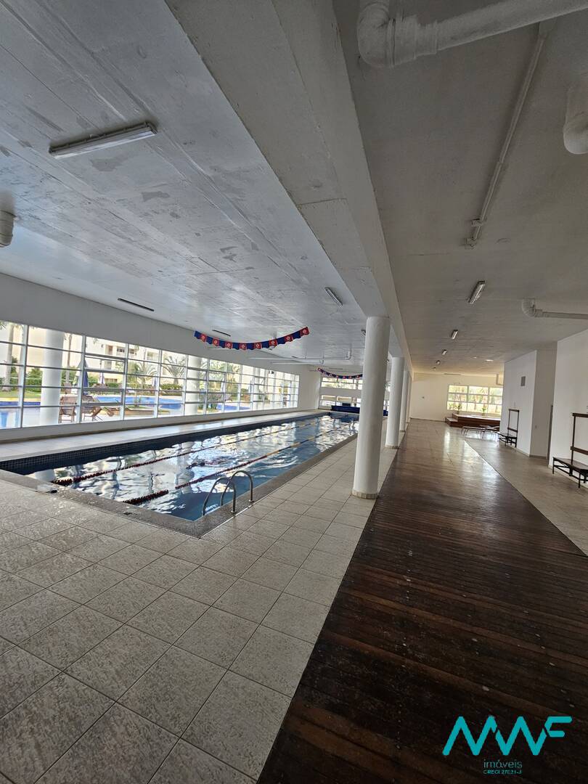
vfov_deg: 106.2
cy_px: 392
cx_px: 294
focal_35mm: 13
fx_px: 294
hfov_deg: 89.9
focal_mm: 2.2
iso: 100
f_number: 2.2
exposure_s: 1/60
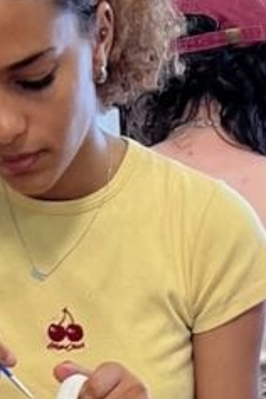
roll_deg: +0.6
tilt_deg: -23.6
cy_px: 665
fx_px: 1297
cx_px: 347
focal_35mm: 117
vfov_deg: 15.6
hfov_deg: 11.4
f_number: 1.5
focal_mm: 5.7
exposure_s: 1/60
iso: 100
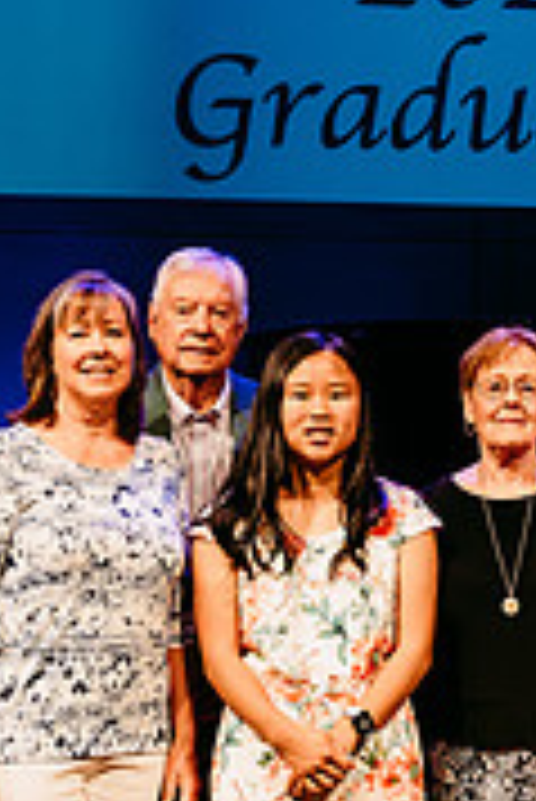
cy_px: 392
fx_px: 2140
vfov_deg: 21.2
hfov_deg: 14.1
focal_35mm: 96
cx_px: 477
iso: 1000
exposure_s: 1/200
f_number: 4
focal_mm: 38
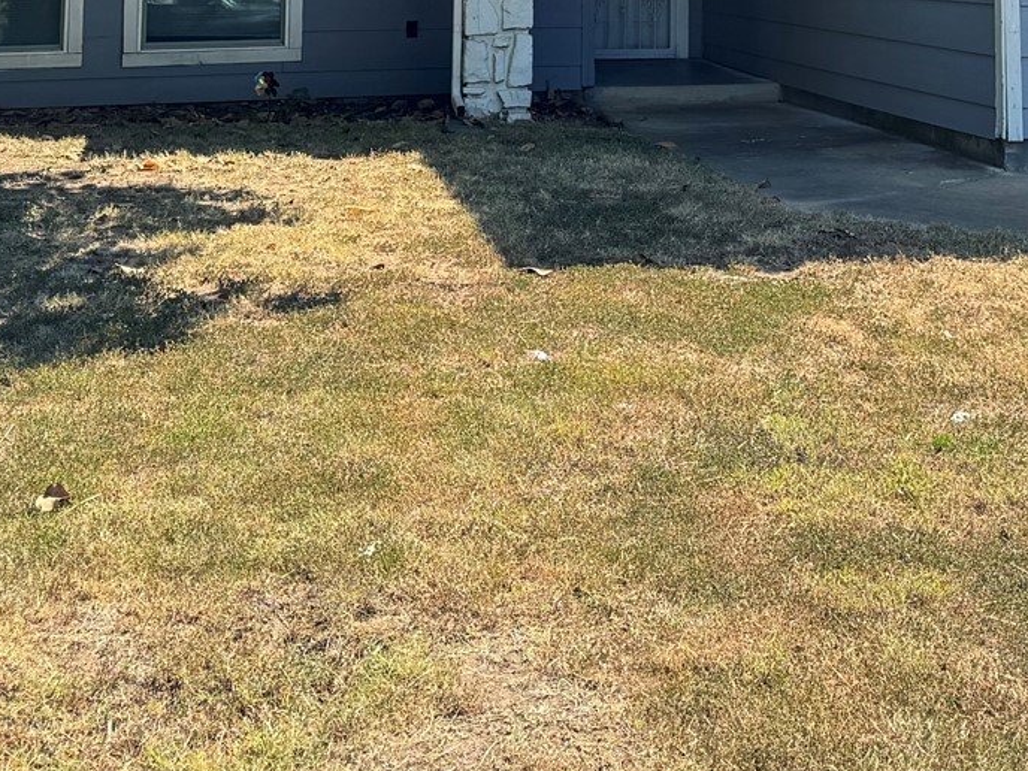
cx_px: 701
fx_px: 1990
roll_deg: +0.1
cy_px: -264
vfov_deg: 19.9
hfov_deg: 28.7
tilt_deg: +4.7
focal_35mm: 67
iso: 80
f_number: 1.78
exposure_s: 1/1678
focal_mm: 6.76
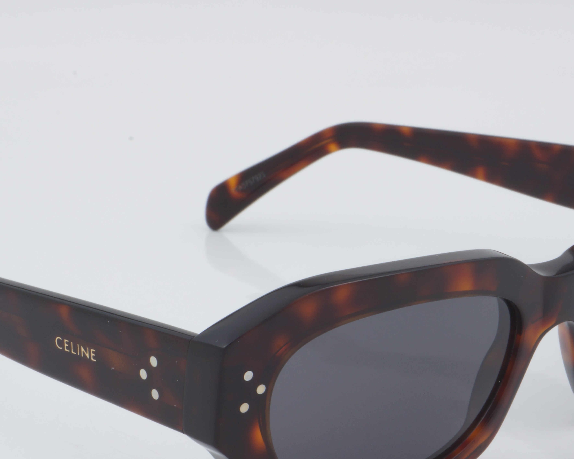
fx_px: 2022
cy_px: 321
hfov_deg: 16.2
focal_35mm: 119
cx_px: 310
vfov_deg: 12.9
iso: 100
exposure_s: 1/3
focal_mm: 50
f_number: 32
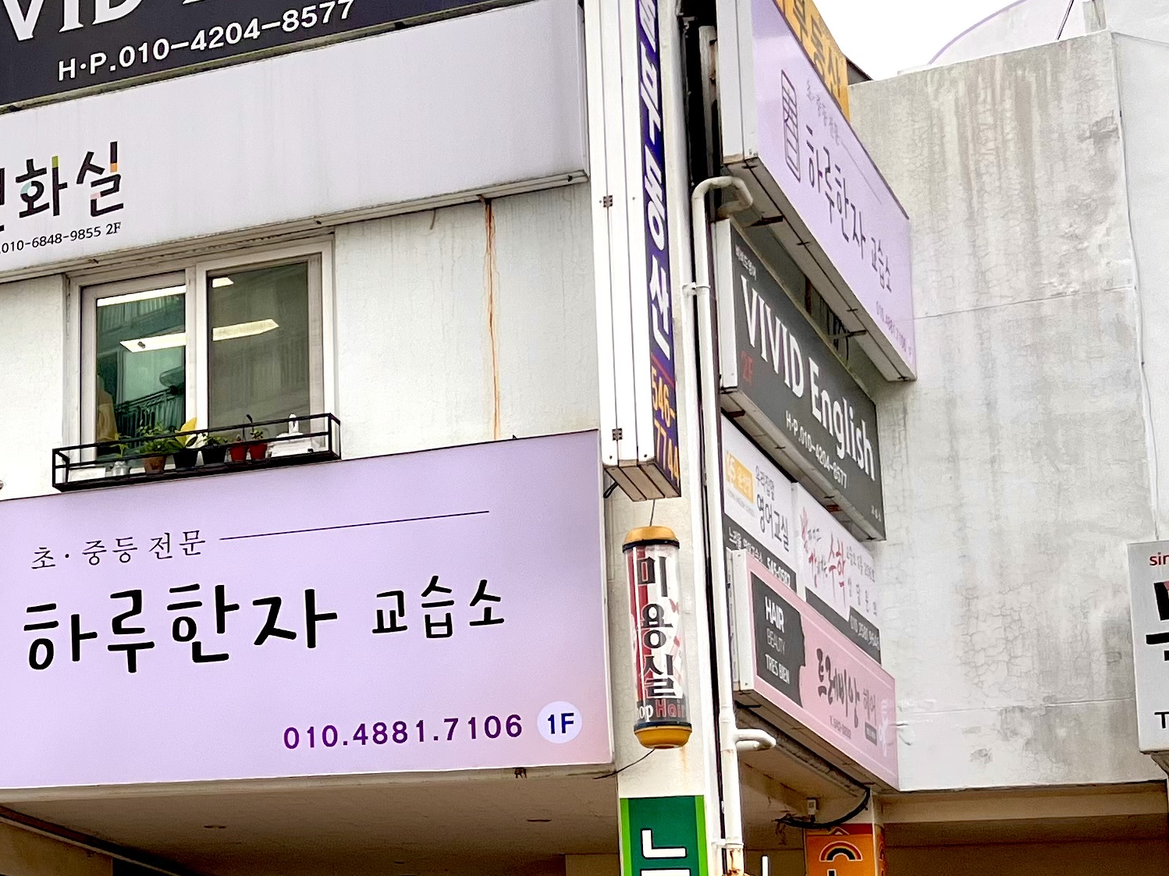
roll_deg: -1.7
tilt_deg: +11.6
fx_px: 2364
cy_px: 619
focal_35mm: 70
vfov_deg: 20.9
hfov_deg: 24.0
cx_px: -397
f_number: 1.6
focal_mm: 5.1
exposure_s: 1/714
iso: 50
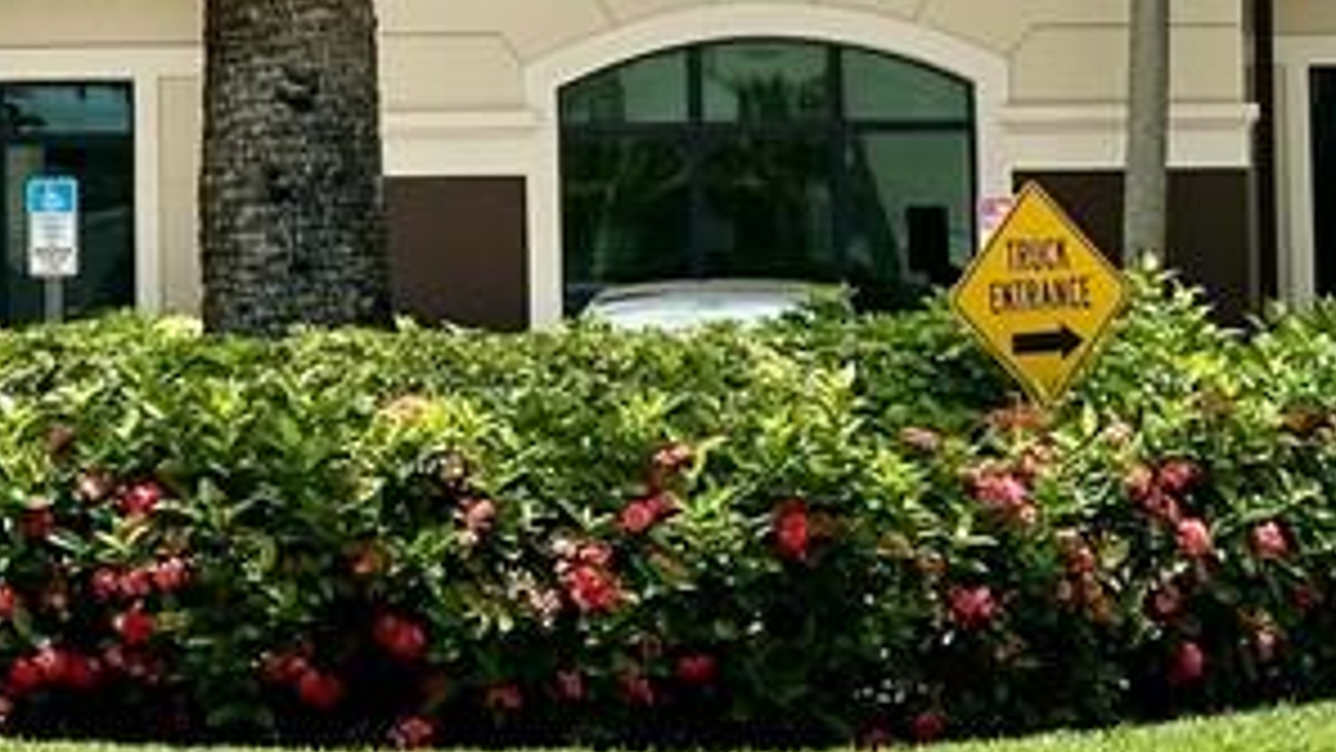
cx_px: 157
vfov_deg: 6.7
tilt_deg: +5.0
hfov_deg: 11.9
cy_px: -221
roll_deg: +0.4
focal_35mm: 180
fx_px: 6376
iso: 64
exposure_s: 1/5000
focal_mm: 6.86
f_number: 1.78
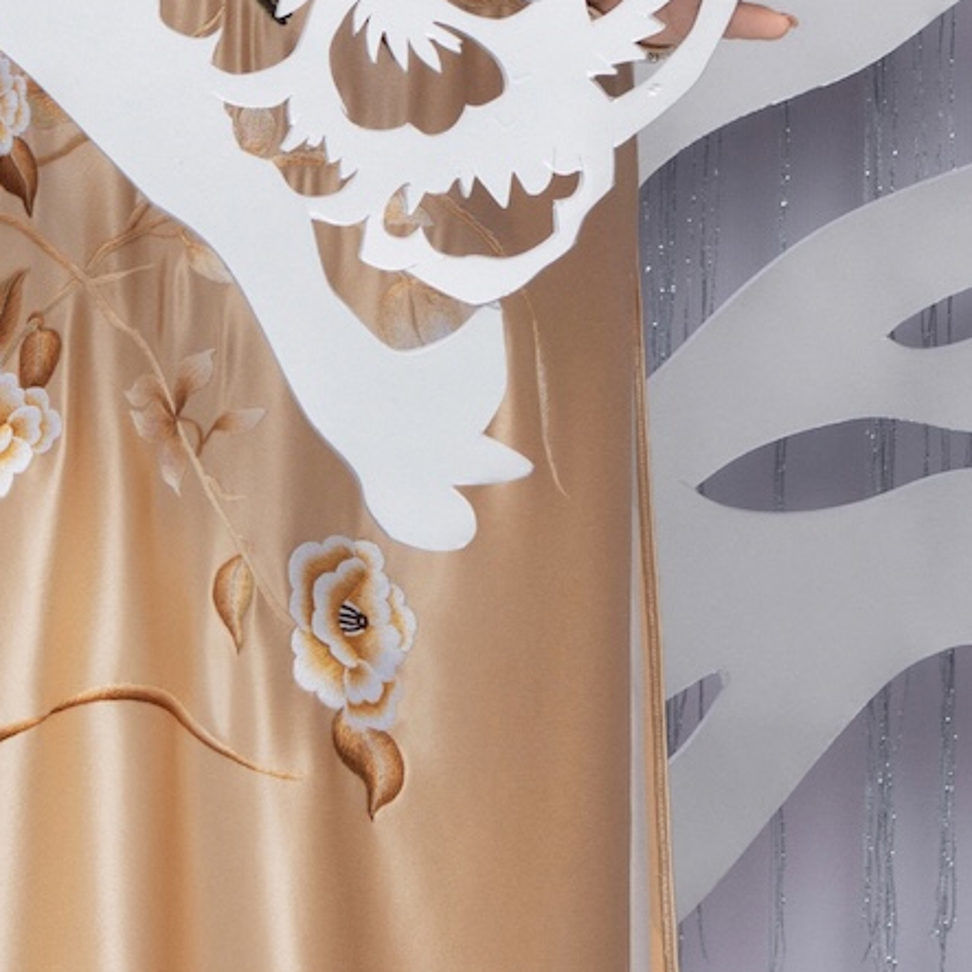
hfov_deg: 8.8
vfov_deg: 8.6
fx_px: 6322
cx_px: 640
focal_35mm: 199
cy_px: -395
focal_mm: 55
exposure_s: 1/160
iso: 200
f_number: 7.1
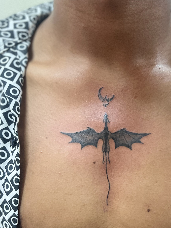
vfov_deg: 44.7
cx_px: 110
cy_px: 124
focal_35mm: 42
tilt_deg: -15.4
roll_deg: -1.8
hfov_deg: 34.1
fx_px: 277
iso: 500
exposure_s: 1/33
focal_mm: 5.1
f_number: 1.6
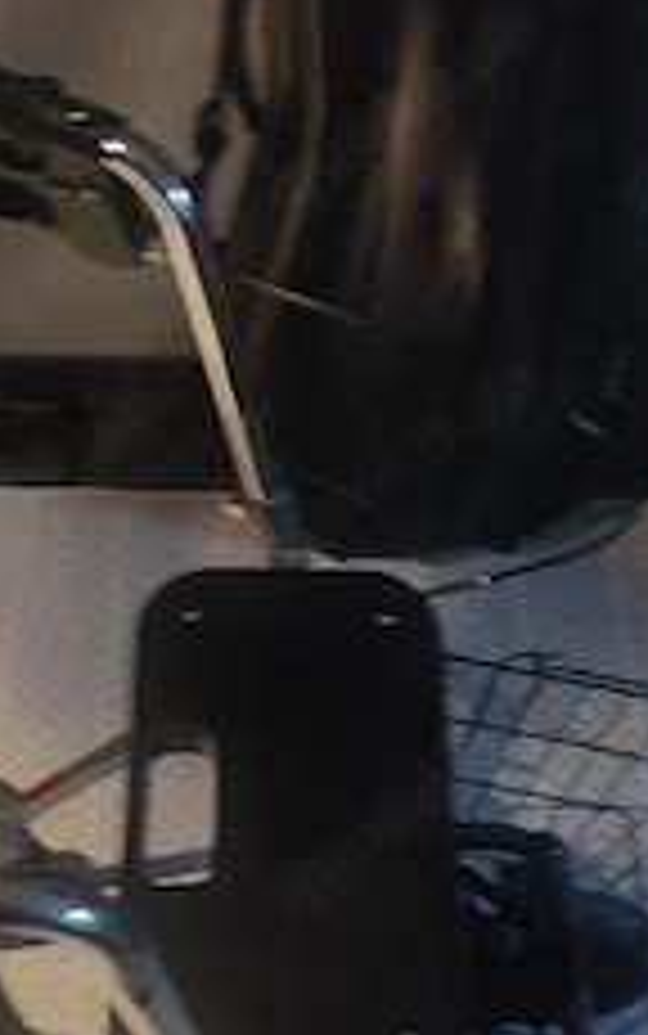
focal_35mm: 46
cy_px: 860
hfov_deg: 27.6
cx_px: 158
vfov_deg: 41.2
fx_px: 1298
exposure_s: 1/20
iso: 640
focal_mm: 4.25
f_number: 1.7
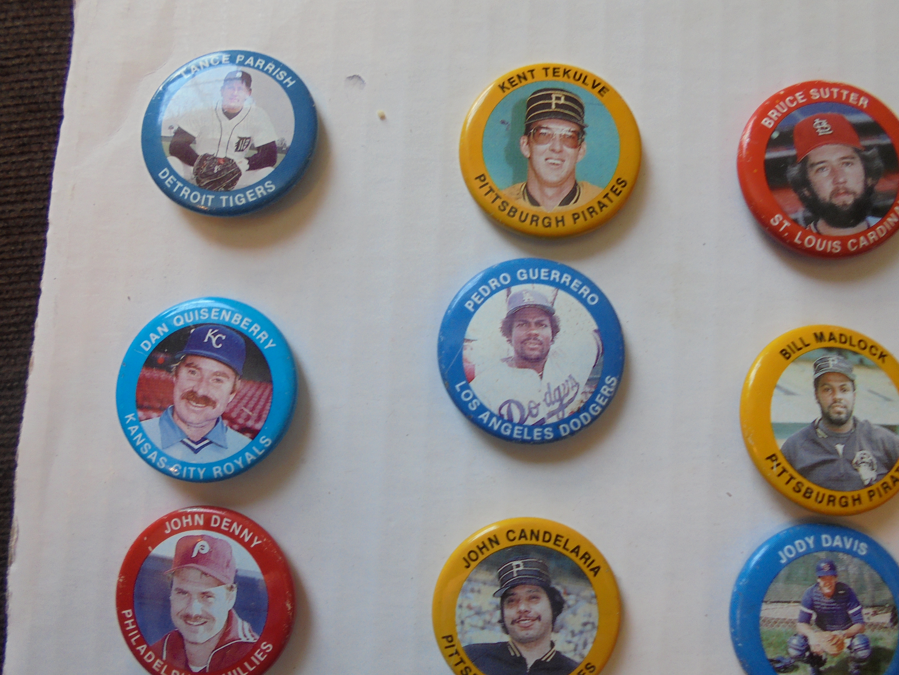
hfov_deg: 65.3
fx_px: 701
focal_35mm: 27
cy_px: 332
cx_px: 439
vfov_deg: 51.4
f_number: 3.5
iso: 100
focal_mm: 4.6
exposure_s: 1/30
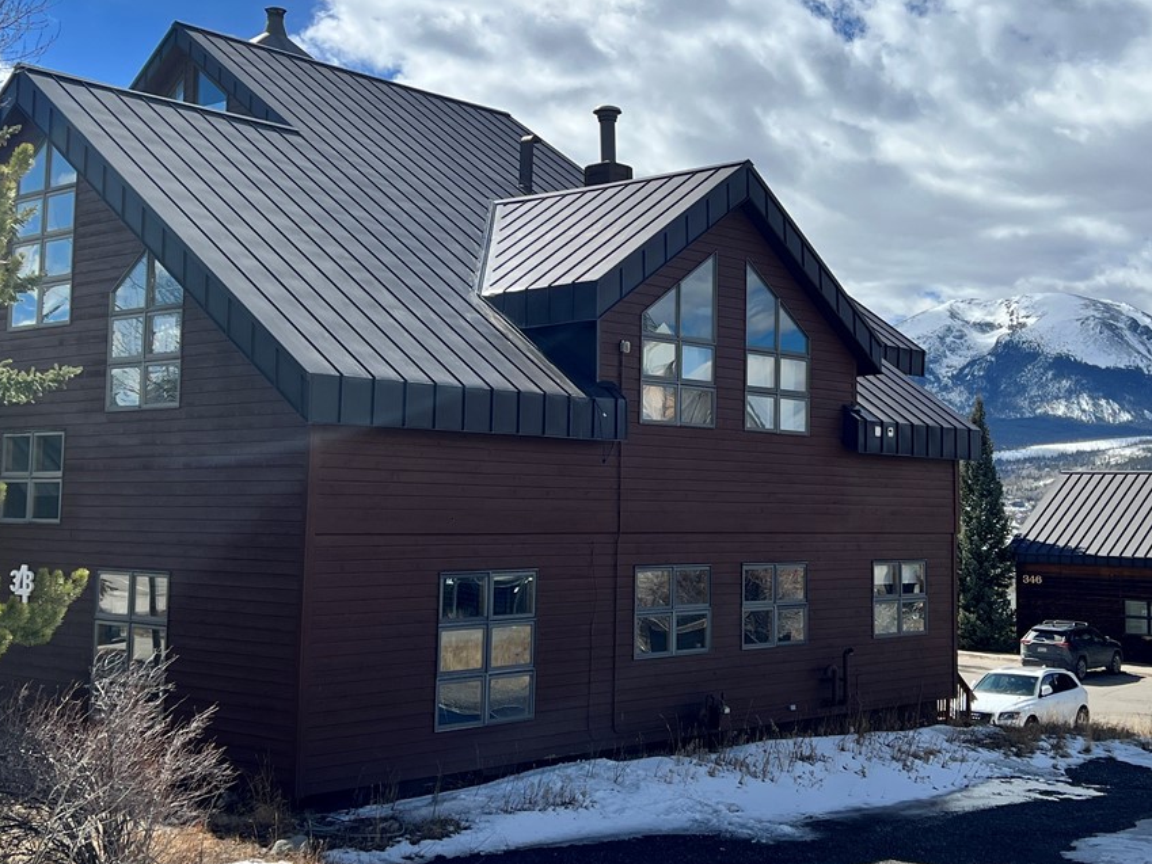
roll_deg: -1.1
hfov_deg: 38.8
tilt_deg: +4.5
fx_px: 1631
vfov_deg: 29.6
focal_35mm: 49
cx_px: 664
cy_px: 374
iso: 50
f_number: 1.5
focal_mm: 5.7
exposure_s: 1/3831
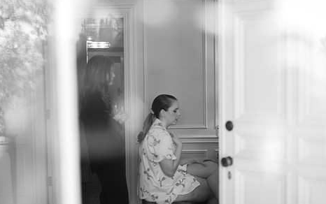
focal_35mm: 58
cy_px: 115
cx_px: 194
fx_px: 516
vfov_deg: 22.4
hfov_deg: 35.0
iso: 200
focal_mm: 55
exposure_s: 1/125
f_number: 1.7
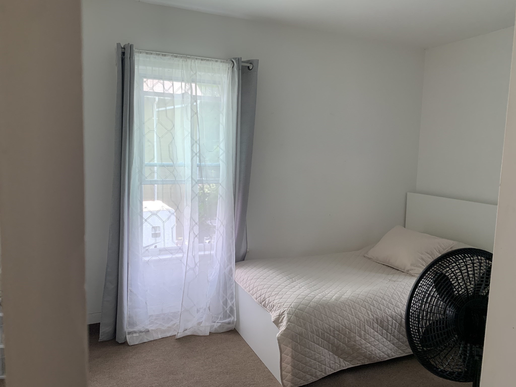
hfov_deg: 67.3
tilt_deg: -5.2
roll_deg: -1.3
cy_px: 194
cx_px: 258
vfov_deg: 53.1
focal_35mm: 26
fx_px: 388
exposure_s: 1/120
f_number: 1.8
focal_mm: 4.25
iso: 80
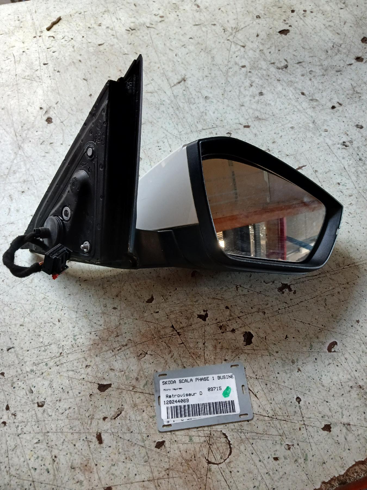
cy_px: 245
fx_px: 382
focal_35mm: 27
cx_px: 184
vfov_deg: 65.3
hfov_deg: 51.4
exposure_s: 1/33.3
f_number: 1.8
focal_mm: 3.98
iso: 250
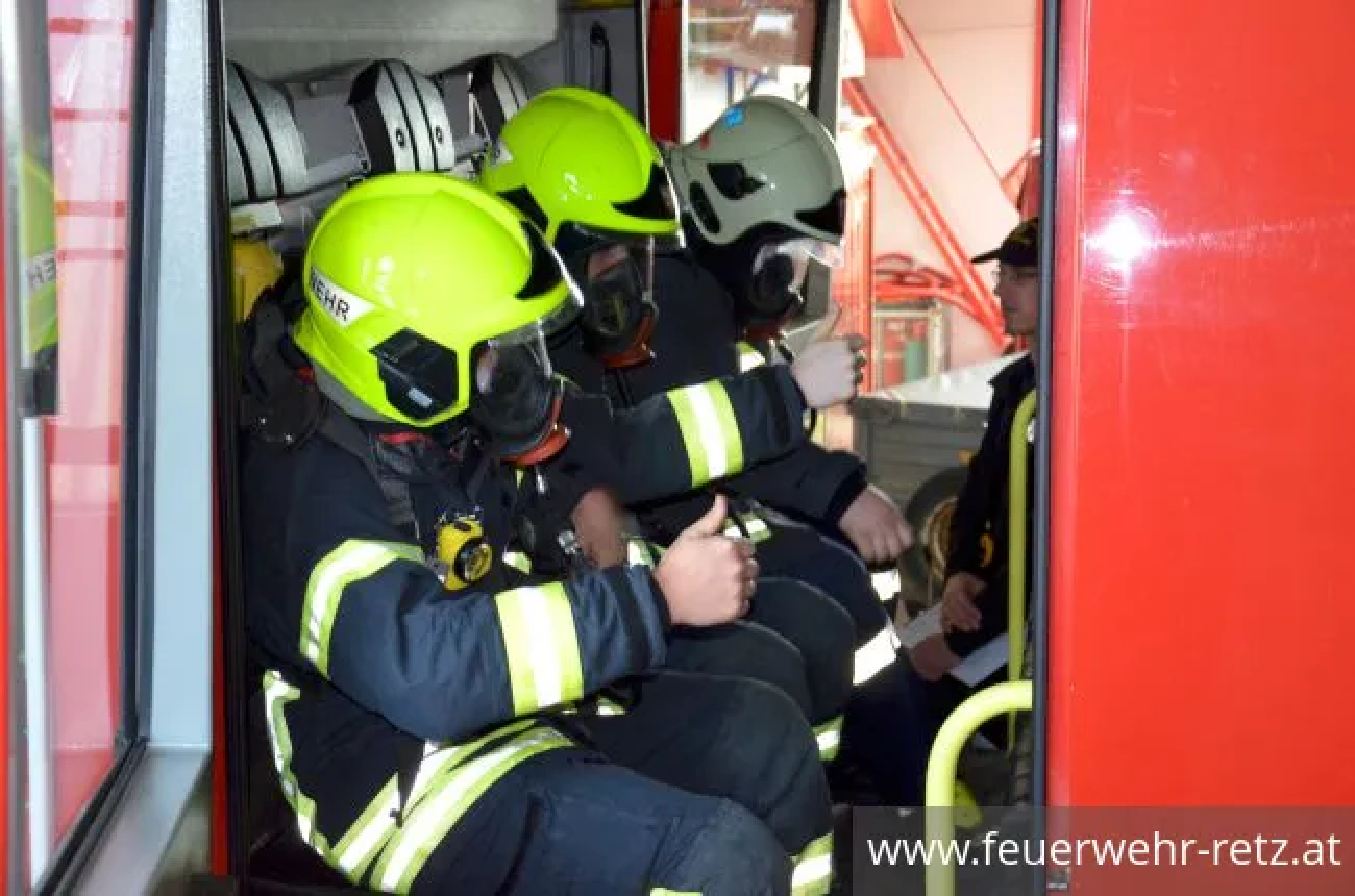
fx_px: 2140
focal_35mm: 57
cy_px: 448
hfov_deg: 35.1
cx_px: 678
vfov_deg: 23.7
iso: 1800
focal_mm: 38
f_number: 4.5
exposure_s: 1/60
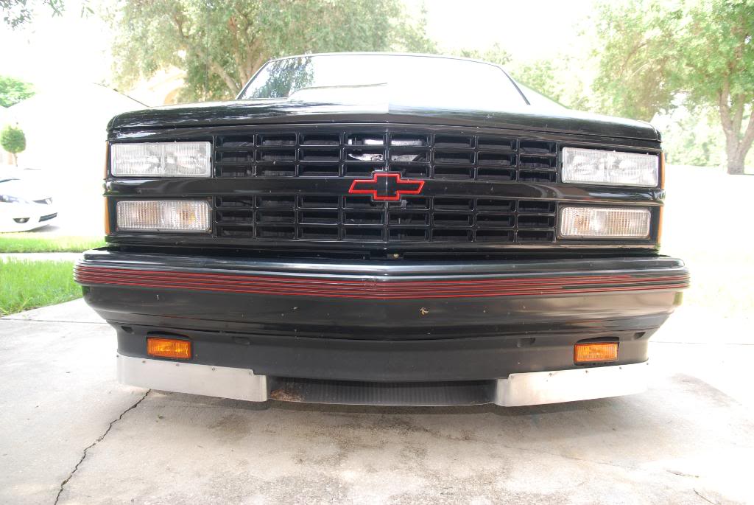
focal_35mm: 26
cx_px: 377
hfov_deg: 70.4
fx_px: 535
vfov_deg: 50.5
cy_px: 252
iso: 200
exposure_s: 1/60
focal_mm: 17
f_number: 4
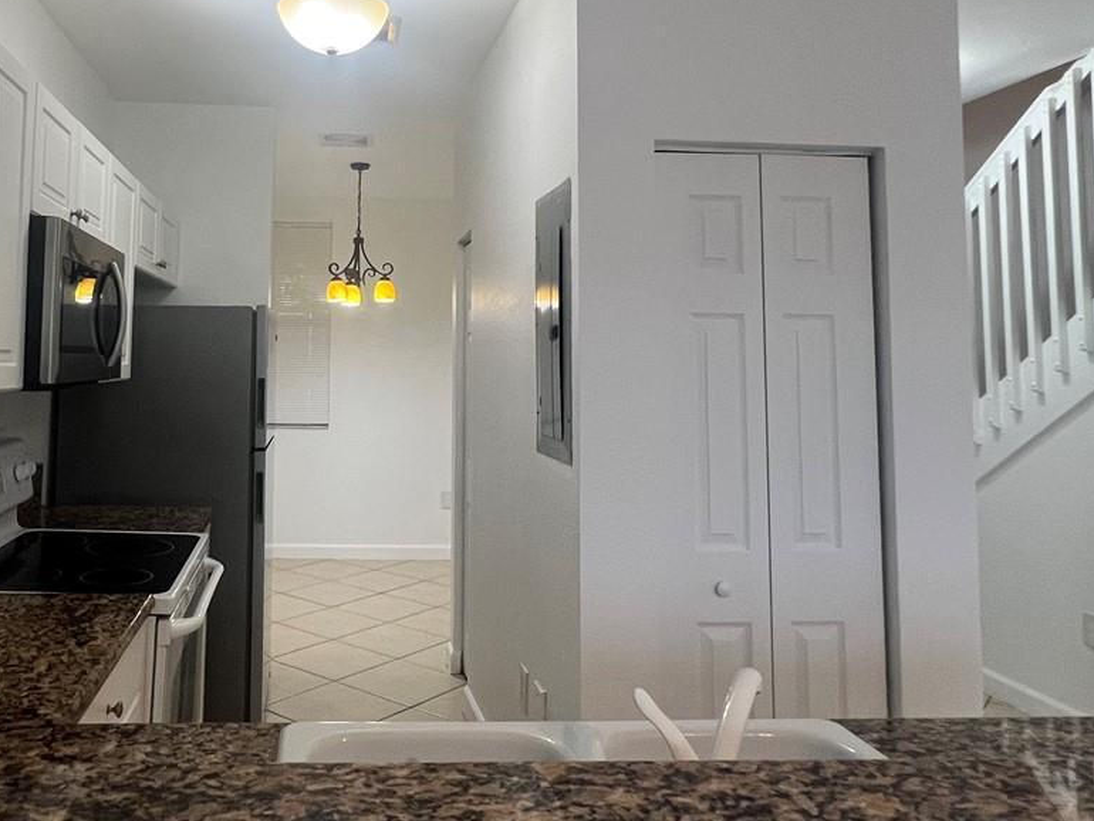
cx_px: 371
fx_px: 854
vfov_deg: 50.6
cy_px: 287
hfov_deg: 63.8
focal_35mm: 27
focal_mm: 1.57
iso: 160
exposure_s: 1/120
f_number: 1.8
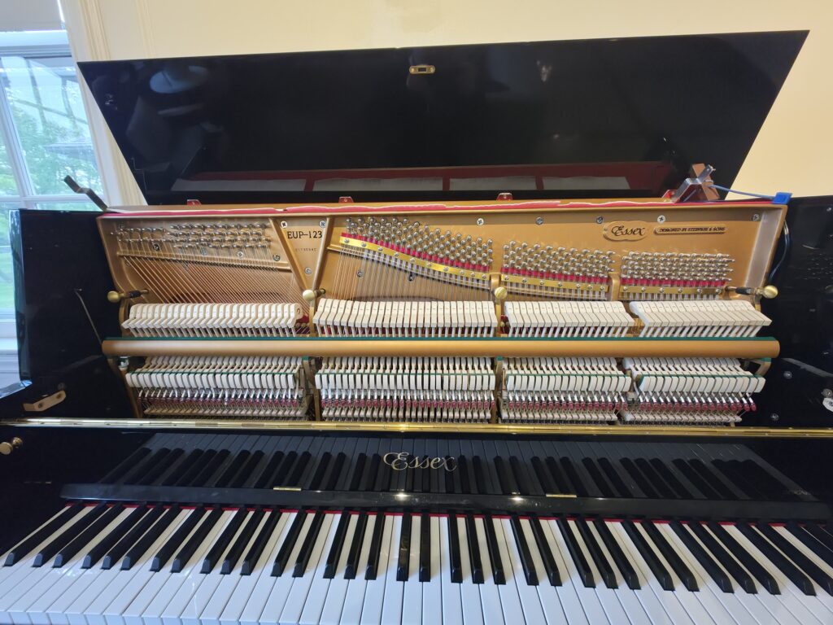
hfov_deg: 106.2
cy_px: 312
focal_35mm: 13
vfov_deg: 89.9
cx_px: 416
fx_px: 313
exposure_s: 1/30
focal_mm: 2.2
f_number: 1.9
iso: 160
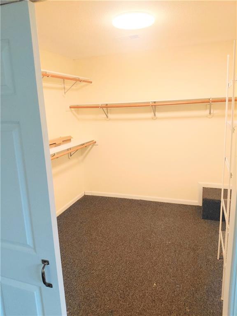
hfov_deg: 54.9
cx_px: 118
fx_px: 228
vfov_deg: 69.4
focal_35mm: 25
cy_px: 158
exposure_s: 1/60
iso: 160
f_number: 1.8
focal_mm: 4.69
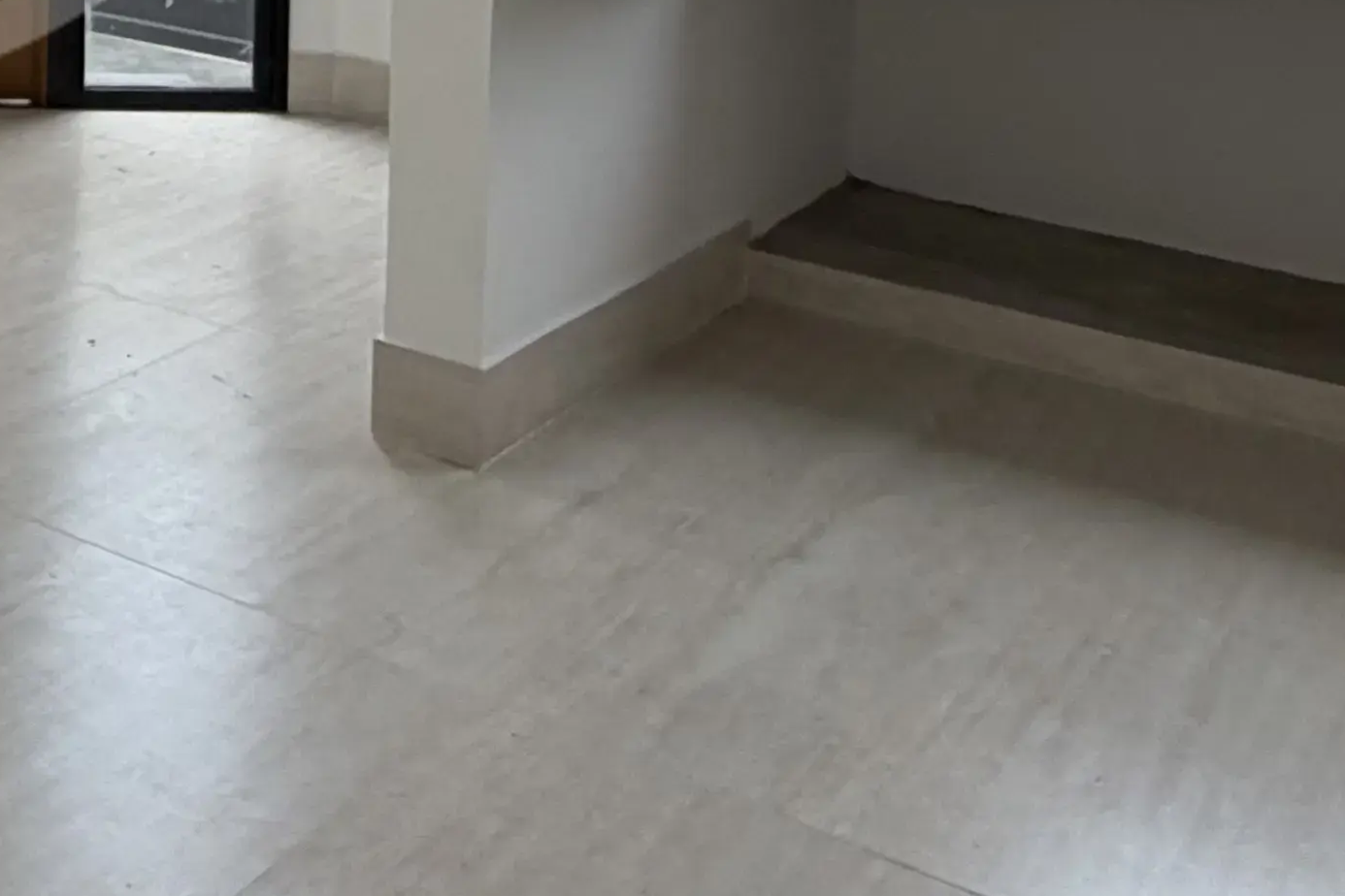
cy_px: -447
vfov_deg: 19.7
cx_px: -206
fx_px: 2241
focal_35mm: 60
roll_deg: -1.3
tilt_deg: +1.6
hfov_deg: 29.4
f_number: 2.2
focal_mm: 2.22
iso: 64
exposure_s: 1/203
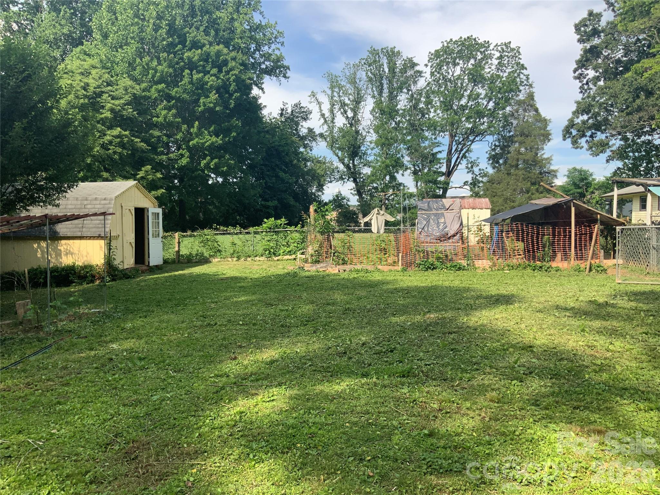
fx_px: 553
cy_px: 248
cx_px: 330
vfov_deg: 48.2
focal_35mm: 29
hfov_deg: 61.7
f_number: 1.8
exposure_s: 1/962
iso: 16
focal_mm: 3
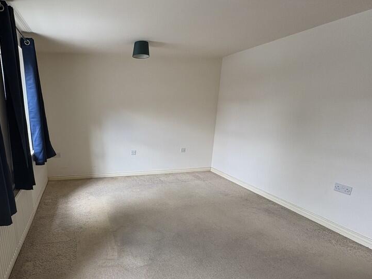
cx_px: 115
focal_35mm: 20
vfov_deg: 65.7
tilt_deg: -12.6
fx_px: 215
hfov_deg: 78.2
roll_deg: +1.2
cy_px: 157
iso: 160
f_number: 2.2
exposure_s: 1/99
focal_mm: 2.22
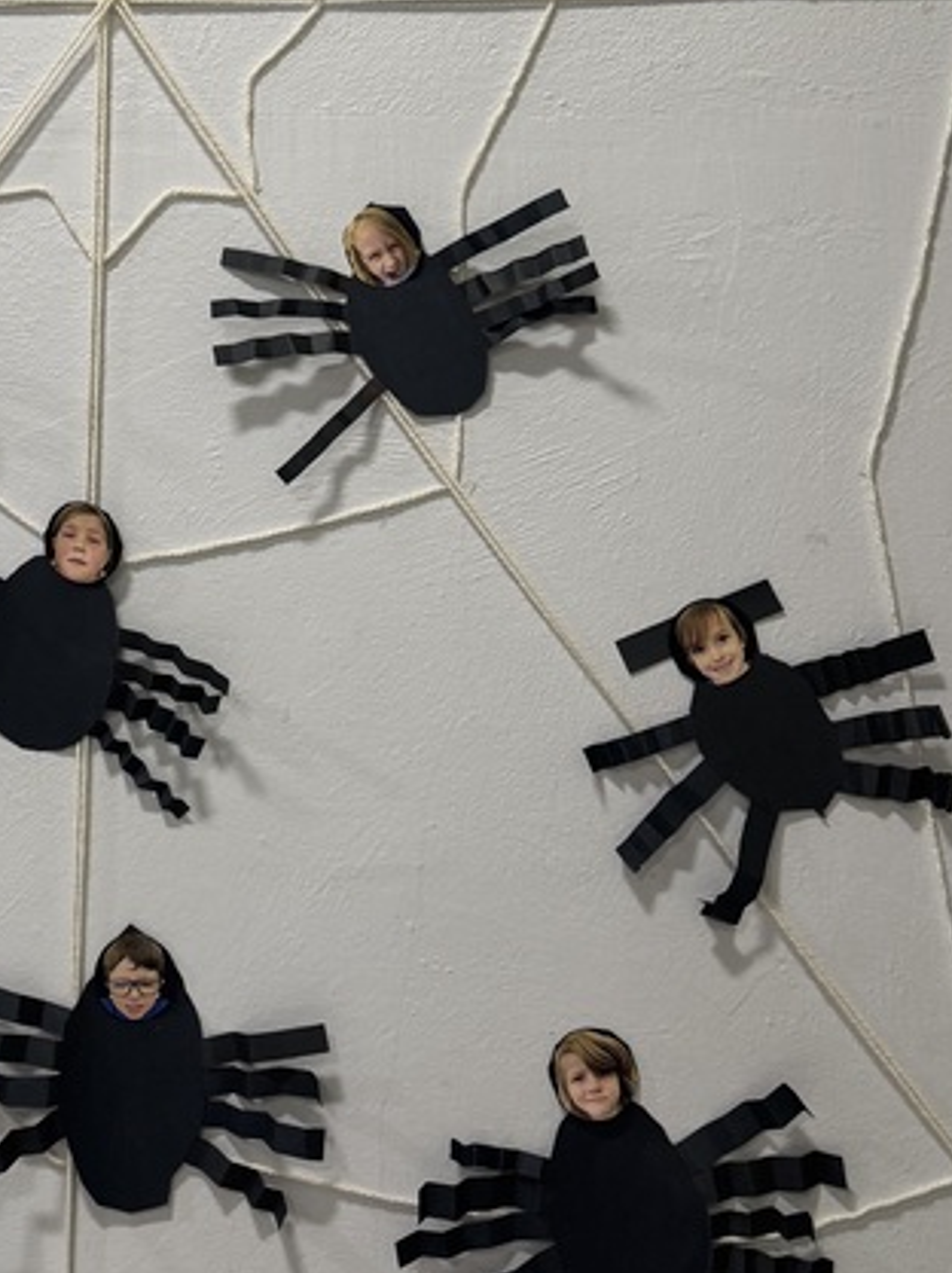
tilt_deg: +5.3
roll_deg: +0.3
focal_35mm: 59
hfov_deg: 24.4
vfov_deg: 31.6
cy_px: 208
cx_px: 204
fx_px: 2167
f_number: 1.78
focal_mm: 6.76
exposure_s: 1/120
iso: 160
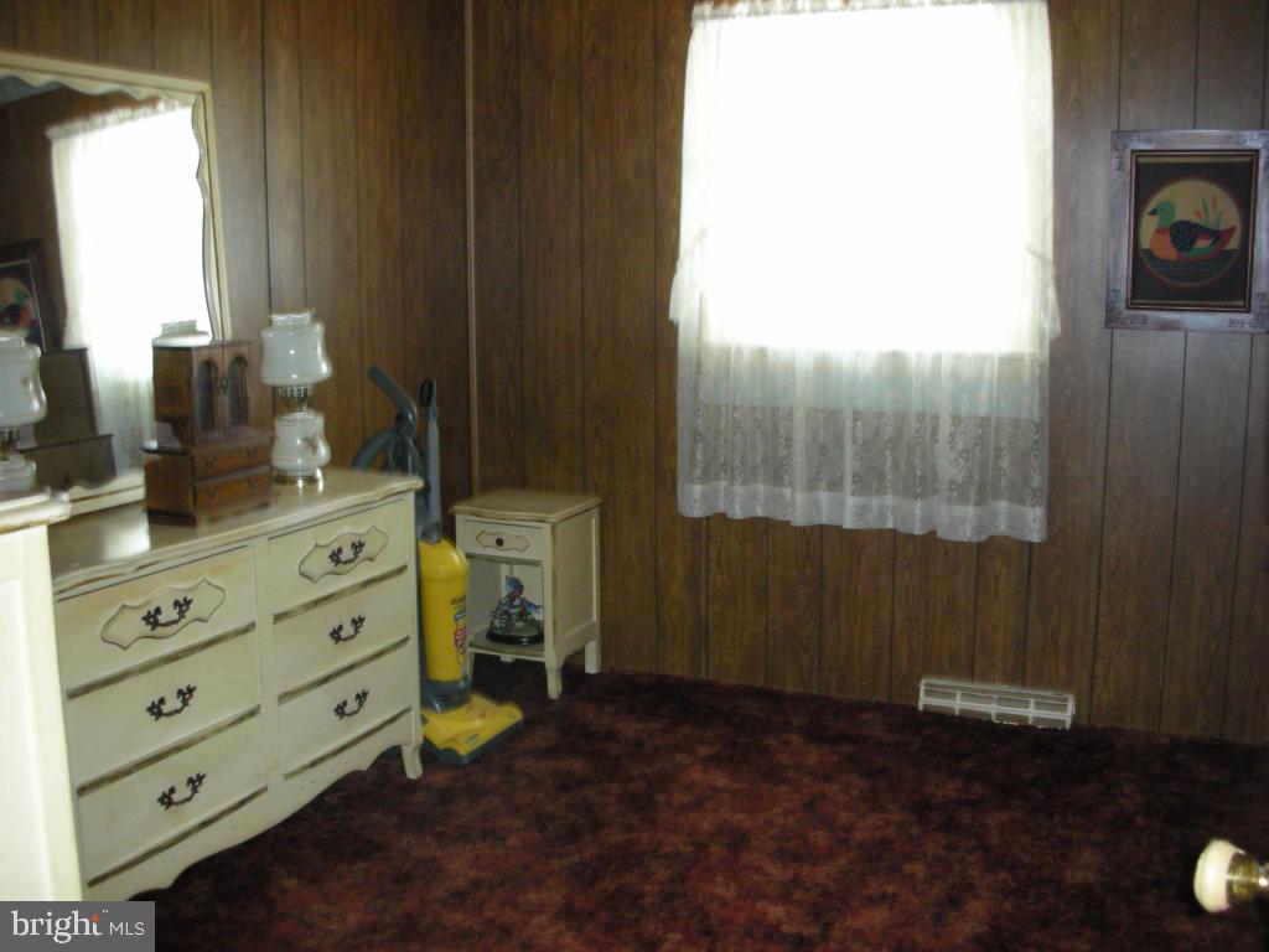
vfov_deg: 40.7
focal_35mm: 35
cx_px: 634
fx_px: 1283
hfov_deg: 52.6
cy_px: 476
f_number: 3
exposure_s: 1/7.6
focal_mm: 5.8
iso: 200
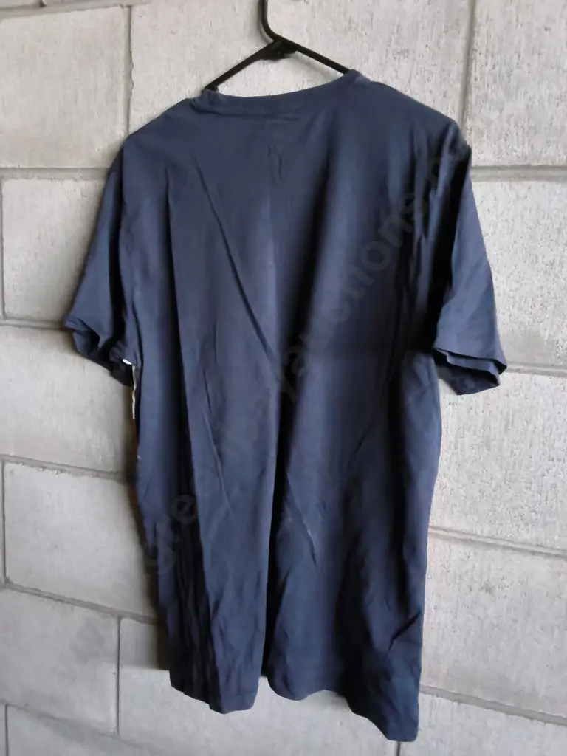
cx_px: 284
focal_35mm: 27
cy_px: 378
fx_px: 590
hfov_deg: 51.4
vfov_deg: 65.3
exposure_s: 1/40
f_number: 2
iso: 500
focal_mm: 2.87
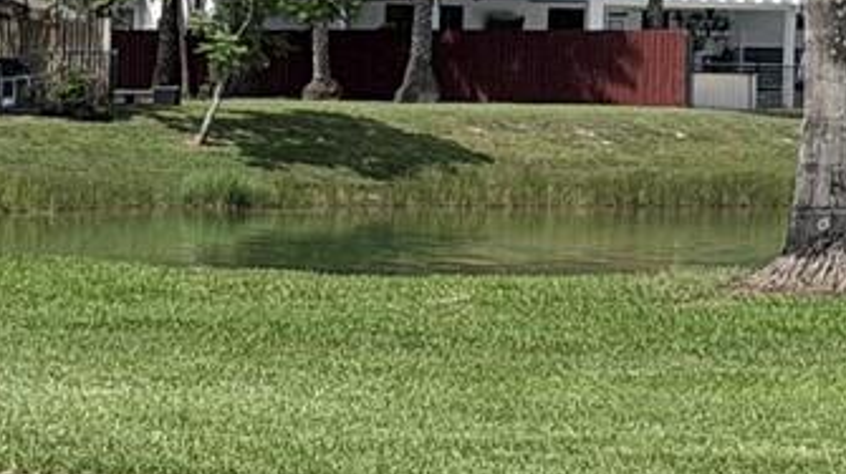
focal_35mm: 250
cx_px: 998
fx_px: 5605
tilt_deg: +10.4
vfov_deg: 4.7
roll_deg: -2.2
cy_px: -744
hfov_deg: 8.5
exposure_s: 1/8772
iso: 64
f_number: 1.78
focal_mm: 6.76
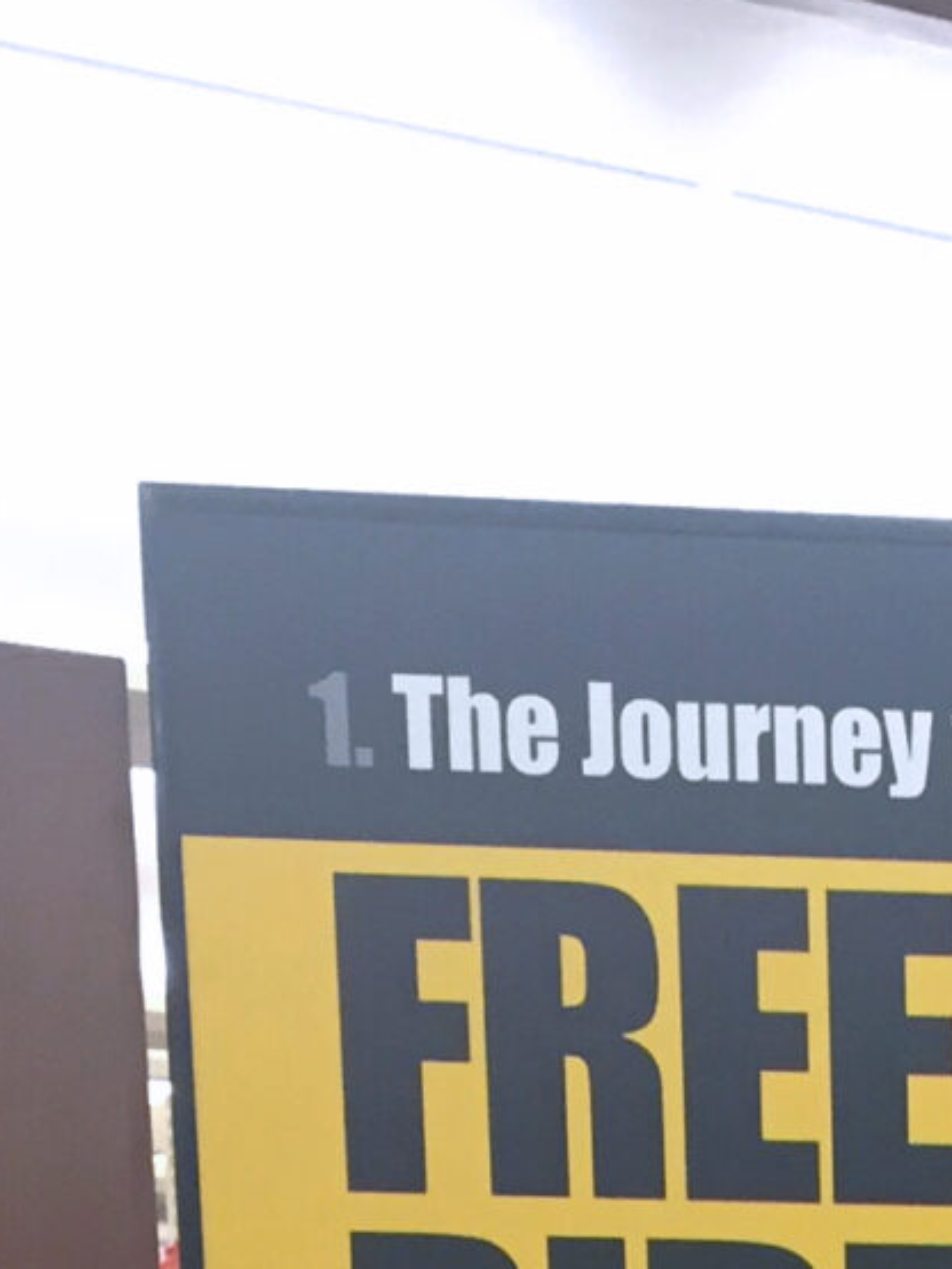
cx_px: 1398
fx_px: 4910
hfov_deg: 10.7
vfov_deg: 12.4
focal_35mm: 134
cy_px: 2772
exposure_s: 1/30
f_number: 2.2
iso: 80
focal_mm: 4.15
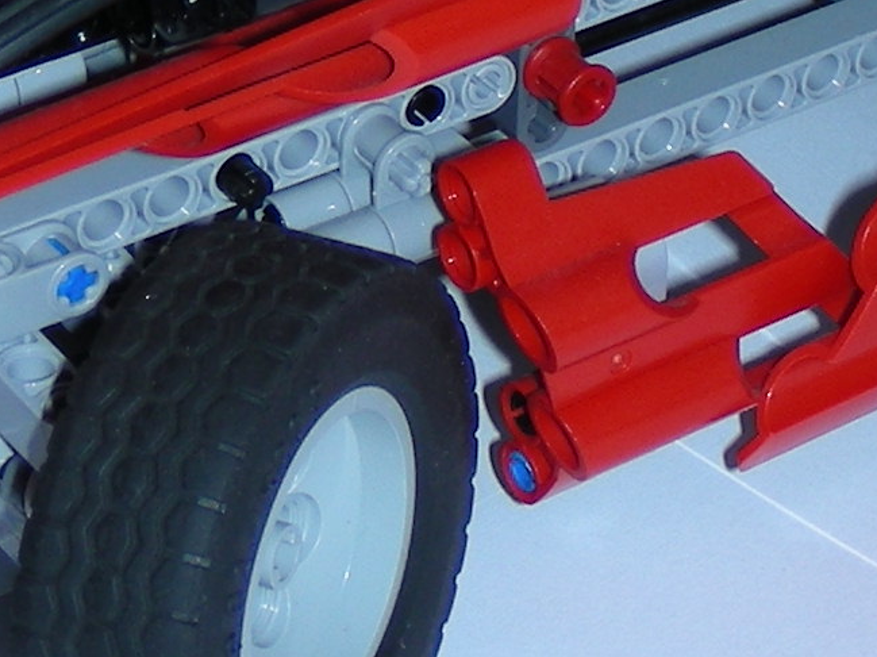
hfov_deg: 12.0
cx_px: 535
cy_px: -23
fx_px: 4178
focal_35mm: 165
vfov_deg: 8.9
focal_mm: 6.3
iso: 50
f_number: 3.5
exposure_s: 1/60
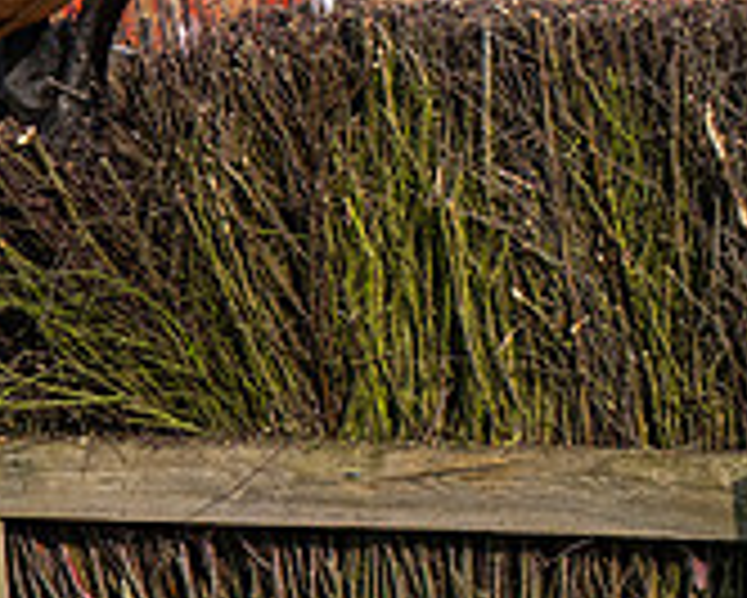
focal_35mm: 328
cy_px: -180
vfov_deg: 4.7
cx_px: -720
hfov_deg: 5.8
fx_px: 7256
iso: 400
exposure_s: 1/5000
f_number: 2.8
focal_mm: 70
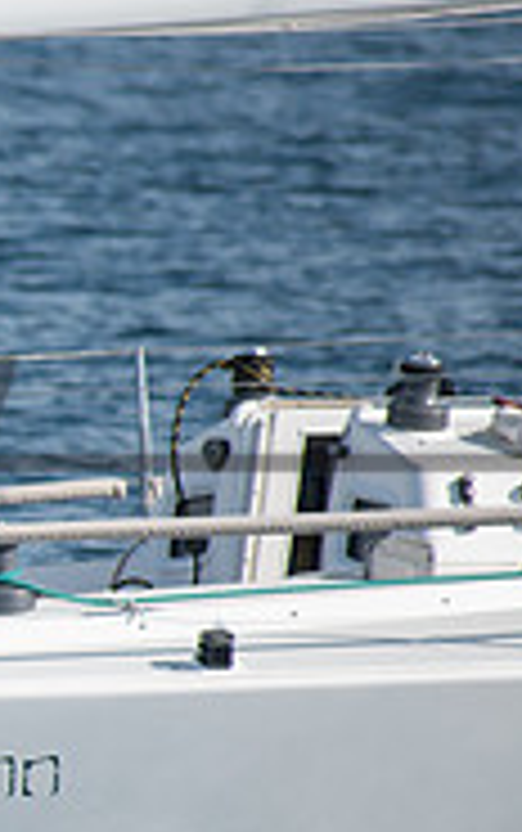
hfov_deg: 1.2
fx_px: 25003
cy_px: 569
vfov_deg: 1.9
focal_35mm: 1101
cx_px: -630
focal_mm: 230
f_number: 5.6
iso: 100
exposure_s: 1/500
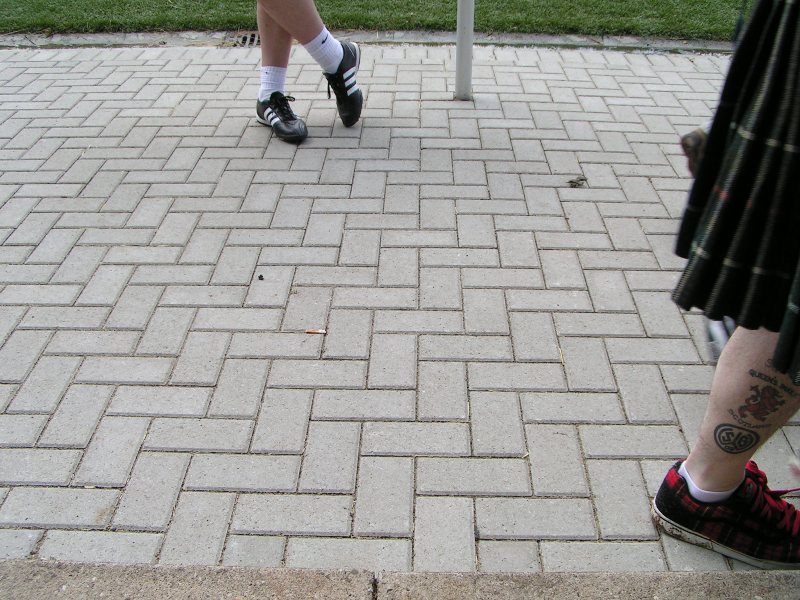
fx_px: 878
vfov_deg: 37.7
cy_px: 300
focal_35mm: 38
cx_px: 400
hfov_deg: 49.0
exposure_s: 1/200
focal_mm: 5.8
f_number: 5
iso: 50
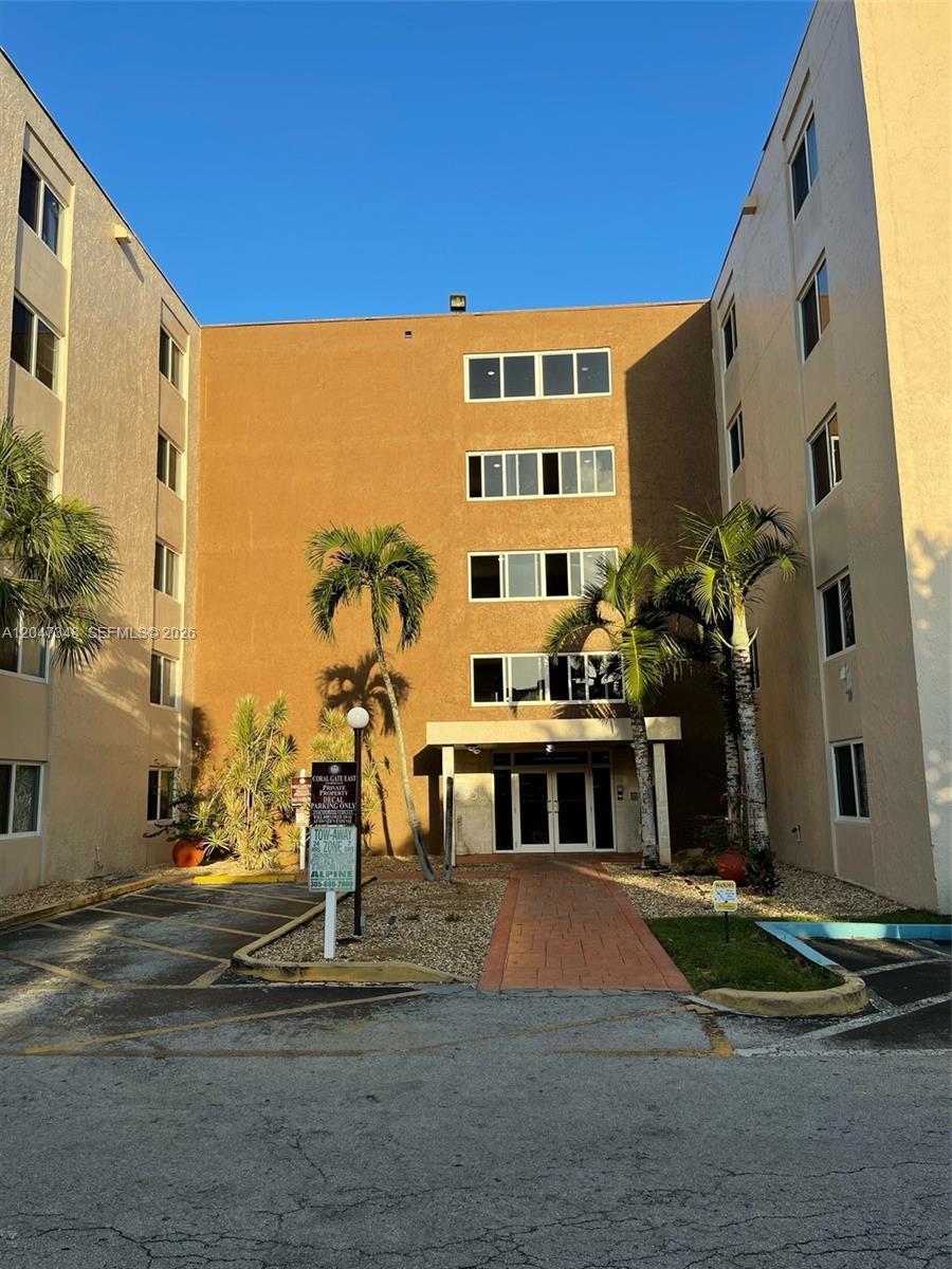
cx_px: 476
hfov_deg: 53.1
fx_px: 953
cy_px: 634
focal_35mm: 26
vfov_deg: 67.3
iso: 32
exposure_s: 1/1976
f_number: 1.6
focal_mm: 5.1
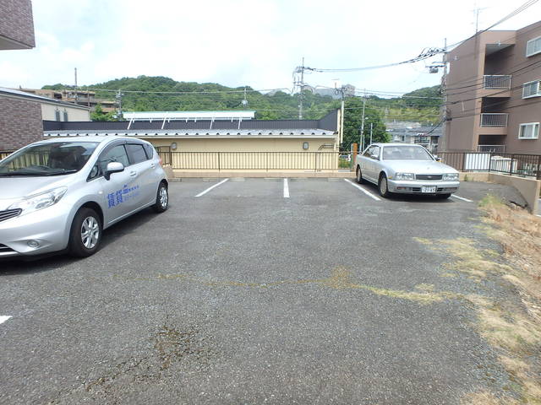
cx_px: 270
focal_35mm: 21
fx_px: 328
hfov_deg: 79.0
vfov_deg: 63.4
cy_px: 202
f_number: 3.5
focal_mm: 3.7
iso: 125
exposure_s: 1/800
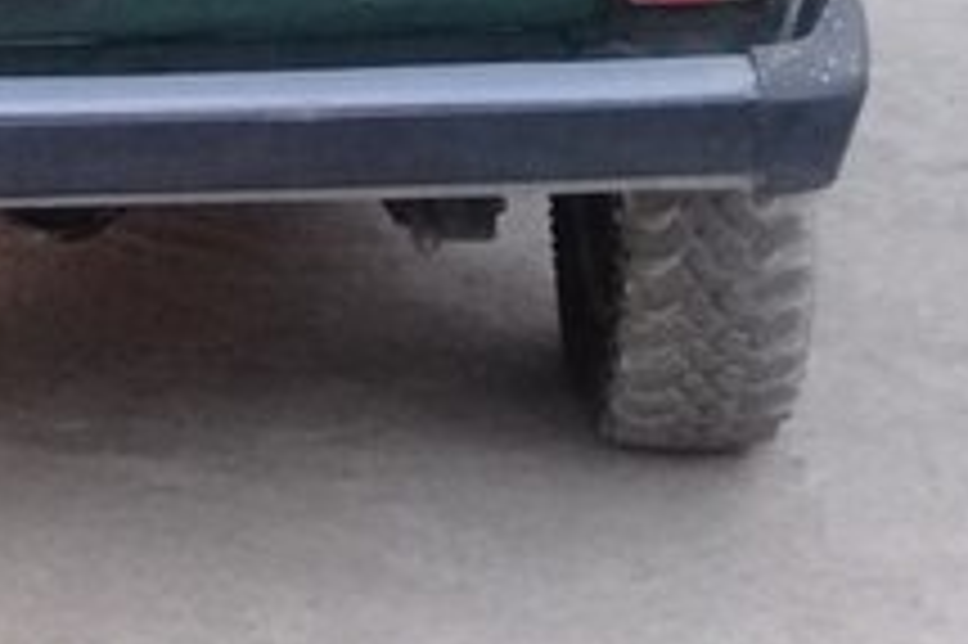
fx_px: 2660
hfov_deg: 20.2
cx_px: 99
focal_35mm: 99
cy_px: -200
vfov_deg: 13.3
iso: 250
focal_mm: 3.3
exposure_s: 1/17
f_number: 2.2
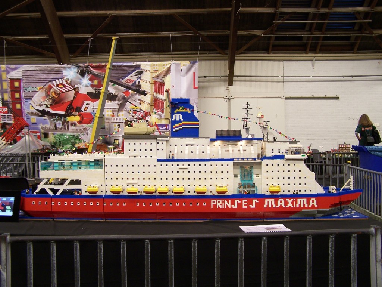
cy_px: 144
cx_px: 191
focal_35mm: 40
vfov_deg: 36.0
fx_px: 441
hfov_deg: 46.8
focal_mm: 6.7
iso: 80
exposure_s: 1/4
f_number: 2.8
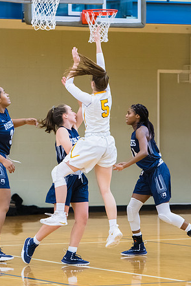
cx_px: 95
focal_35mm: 221
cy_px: 142
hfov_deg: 6.2
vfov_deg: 9.3
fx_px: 1760
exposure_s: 1/400
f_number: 3.2
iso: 3200
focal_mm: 145
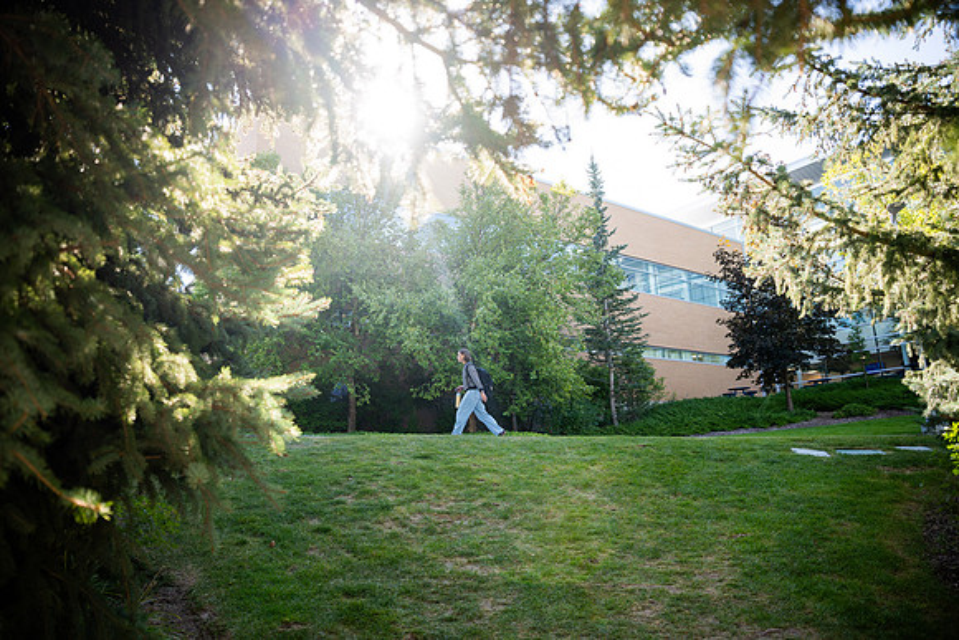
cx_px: 480
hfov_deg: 73.7
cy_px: 320
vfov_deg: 53.2
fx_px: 639
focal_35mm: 24
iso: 200
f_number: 2.8
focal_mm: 24
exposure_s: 1/320
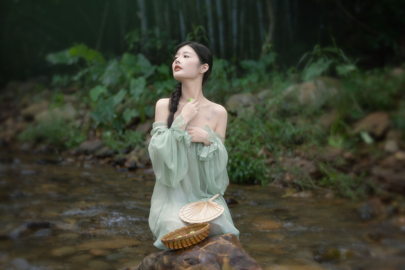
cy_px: 135
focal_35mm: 76
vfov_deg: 17.9
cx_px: 202
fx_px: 855
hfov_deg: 26.7
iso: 100
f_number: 2.8
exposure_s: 1/200
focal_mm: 77
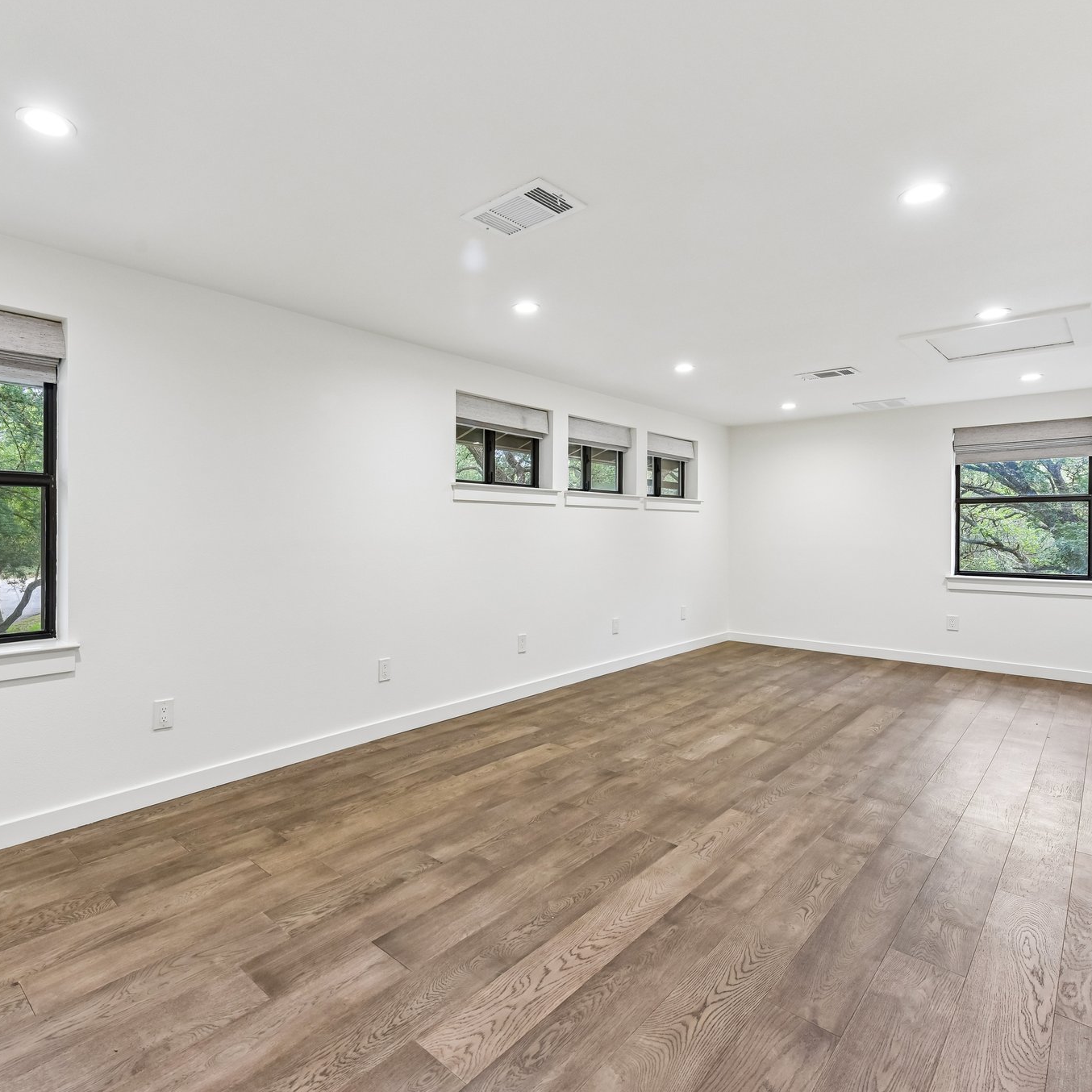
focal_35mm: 18
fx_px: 642
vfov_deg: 80.7
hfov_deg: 80.1
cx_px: 459
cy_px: 546
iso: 400
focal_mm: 14
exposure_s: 1/15
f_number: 8
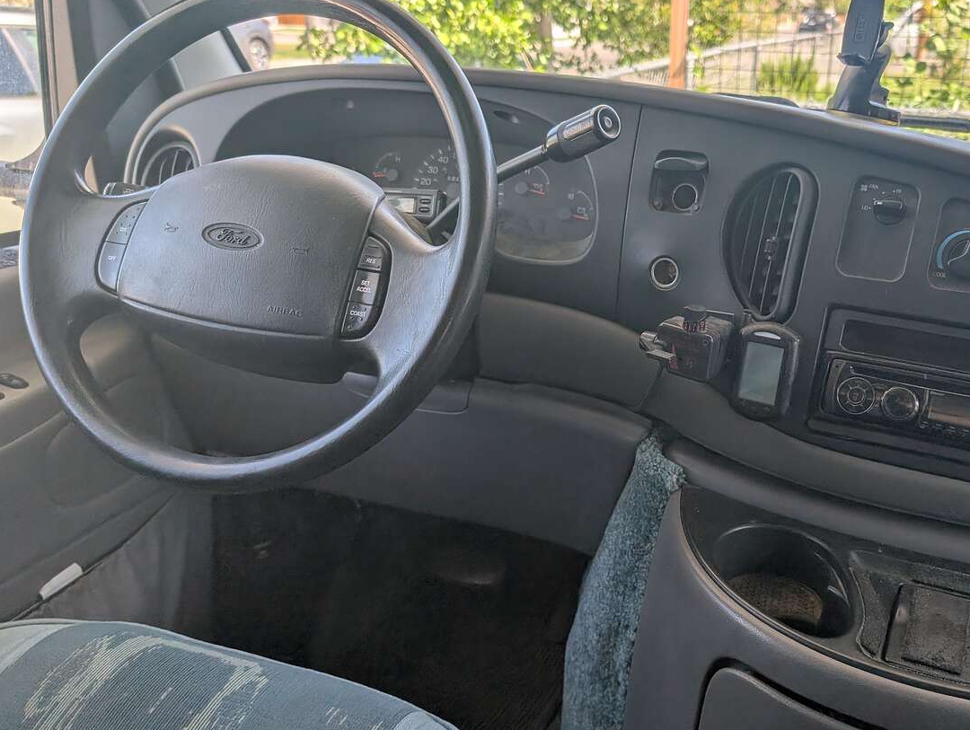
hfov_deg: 55.7
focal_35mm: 32
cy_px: 376
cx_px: 634
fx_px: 898
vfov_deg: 44.2
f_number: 1.68
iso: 16
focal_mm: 6.9
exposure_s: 1/146
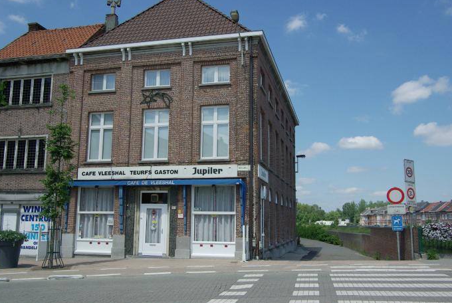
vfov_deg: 37.5
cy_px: 149
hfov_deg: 53.7
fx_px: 447
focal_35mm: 36
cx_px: 225
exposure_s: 1/1250
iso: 400
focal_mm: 23
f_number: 9
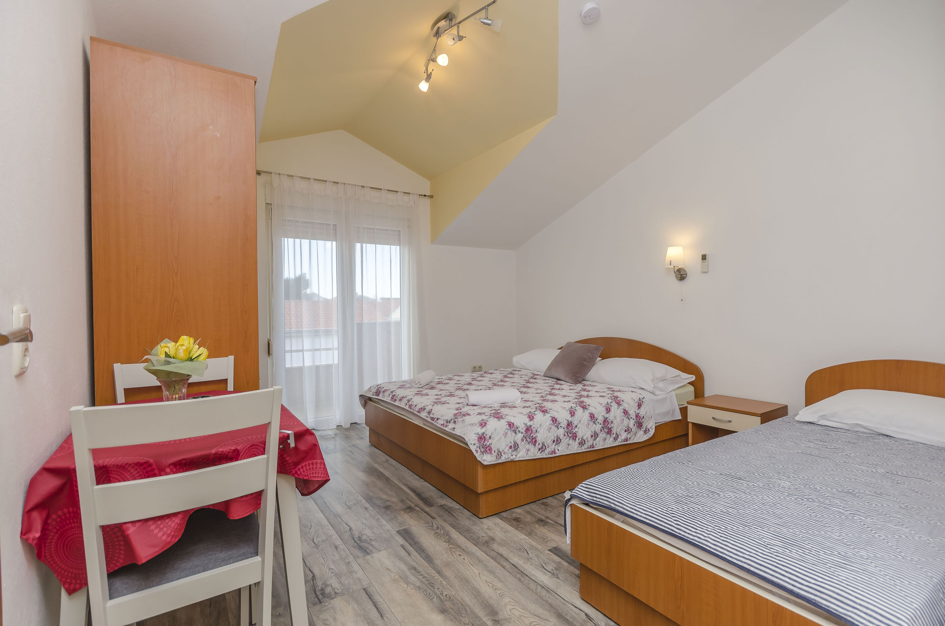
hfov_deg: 92.6
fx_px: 452
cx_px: 472
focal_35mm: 17
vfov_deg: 69.4
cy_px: 313
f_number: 7.1
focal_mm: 11.5
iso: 100
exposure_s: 1/50
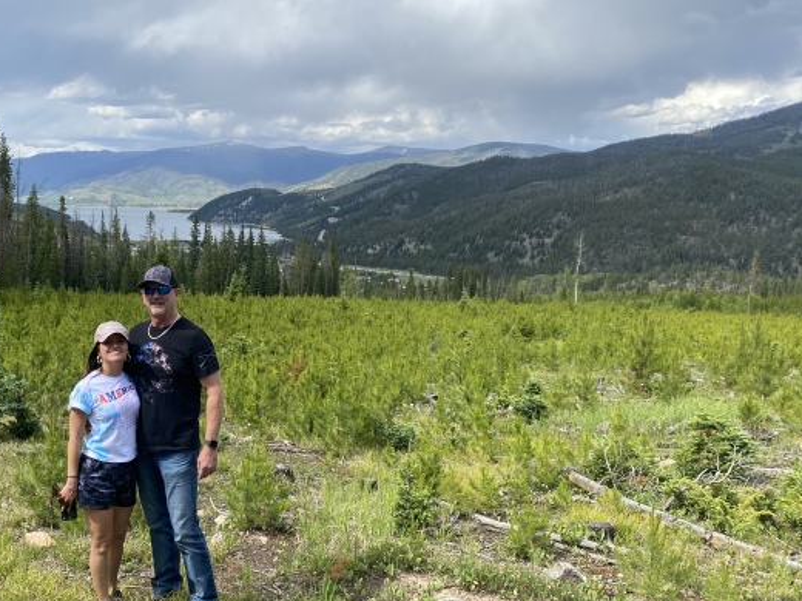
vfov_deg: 36.0
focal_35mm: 40
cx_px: 202
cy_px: 313
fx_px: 927
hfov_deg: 45.2
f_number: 1.8
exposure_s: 1/1927
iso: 32
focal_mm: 4.25
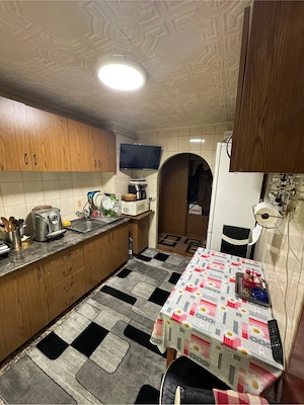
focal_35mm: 14
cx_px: 152
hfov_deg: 85.7
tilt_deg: -10.1
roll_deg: -0.8
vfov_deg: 102.1
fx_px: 164
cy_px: 202
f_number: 2.2
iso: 400
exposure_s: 1/50
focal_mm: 2.22
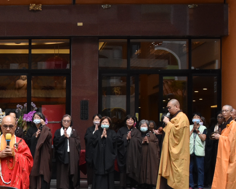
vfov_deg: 18.4
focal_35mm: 83
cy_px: 125
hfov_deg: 21.8
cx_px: -17
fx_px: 582
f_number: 11
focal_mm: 21
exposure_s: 1/500
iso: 1600
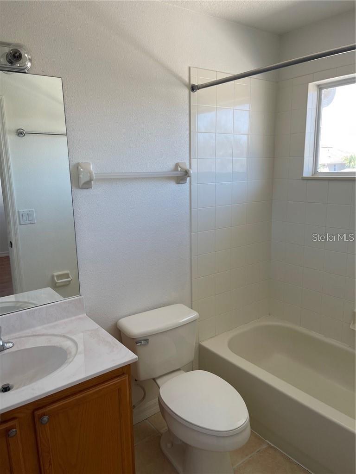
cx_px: 178
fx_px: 357
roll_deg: +1.7
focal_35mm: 26
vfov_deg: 67.3
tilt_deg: -10.9
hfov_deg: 53.1
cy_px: 237
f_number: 1.6
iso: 32
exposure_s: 1/152
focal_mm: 5.1
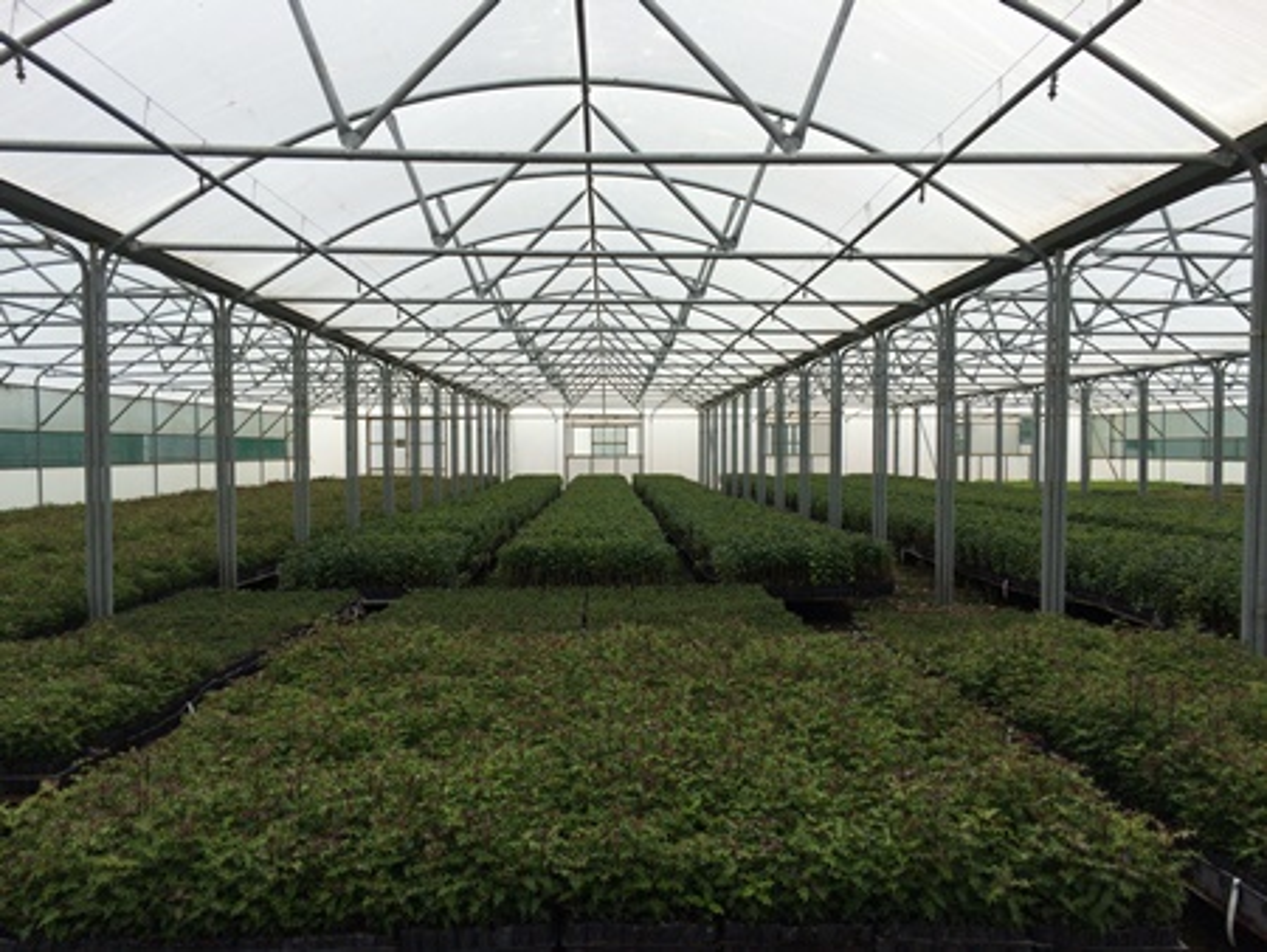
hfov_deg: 61.6
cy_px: 476
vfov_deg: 48.3
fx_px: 1062
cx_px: 634
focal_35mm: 29
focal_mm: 4.15
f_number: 2.2
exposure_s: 1/1709
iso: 32
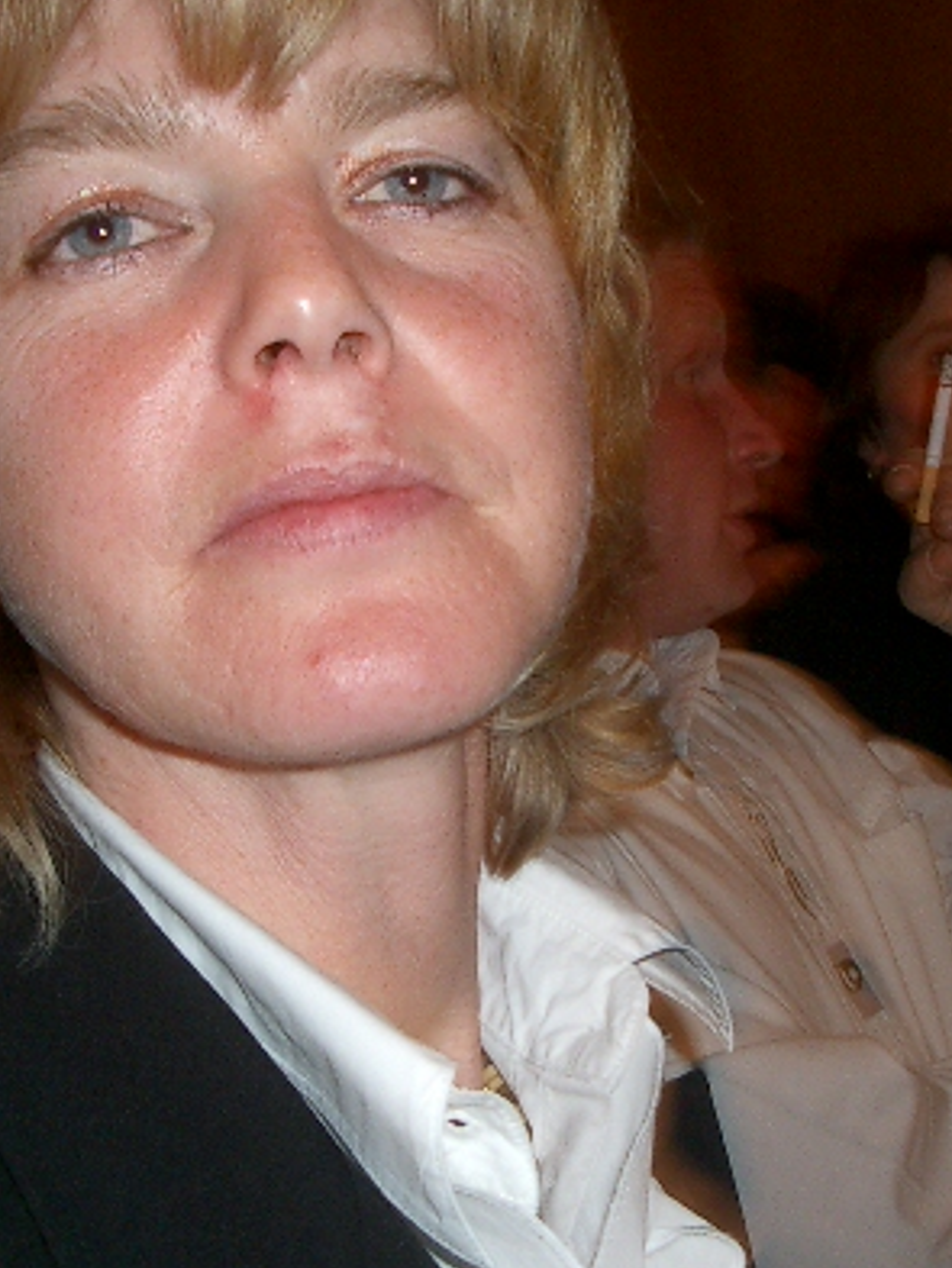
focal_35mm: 57
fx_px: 2089
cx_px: 610
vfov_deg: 33.7
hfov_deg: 25.6
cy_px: 720
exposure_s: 1/40
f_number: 2.6
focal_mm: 5.8
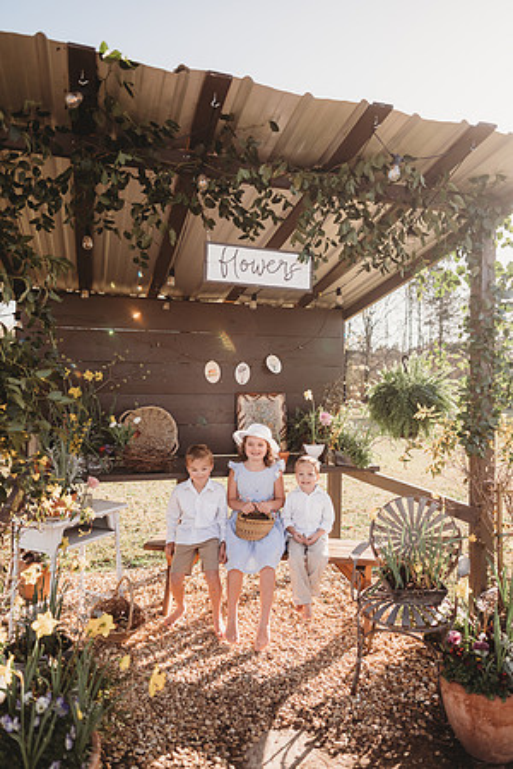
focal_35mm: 24
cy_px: 384
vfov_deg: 73.7
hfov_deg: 53.1
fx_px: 513
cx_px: 256
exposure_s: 1/1250
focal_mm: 24
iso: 100
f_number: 2.5
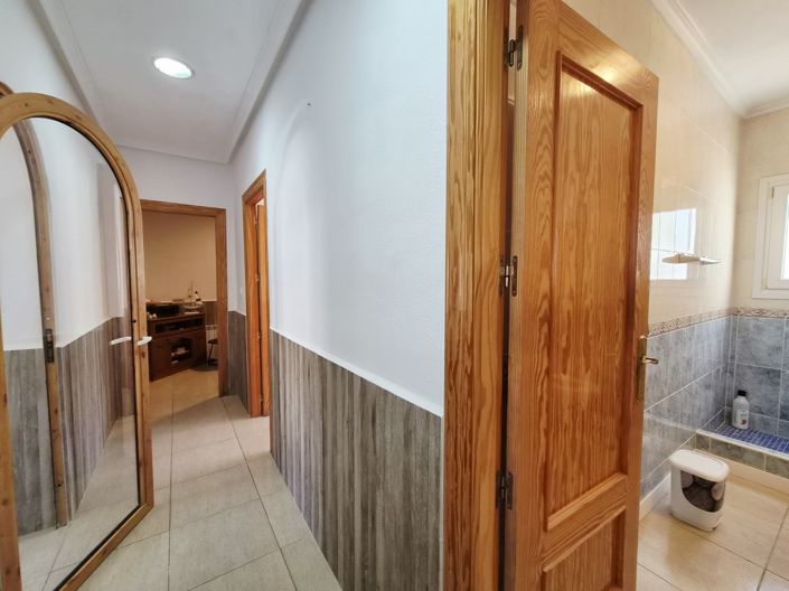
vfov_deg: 89.9
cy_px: 296
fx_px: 296
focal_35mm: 13
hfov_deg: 106.2
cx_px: 394
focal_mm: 2.2
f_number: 2.2
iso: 250
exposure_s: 1/100
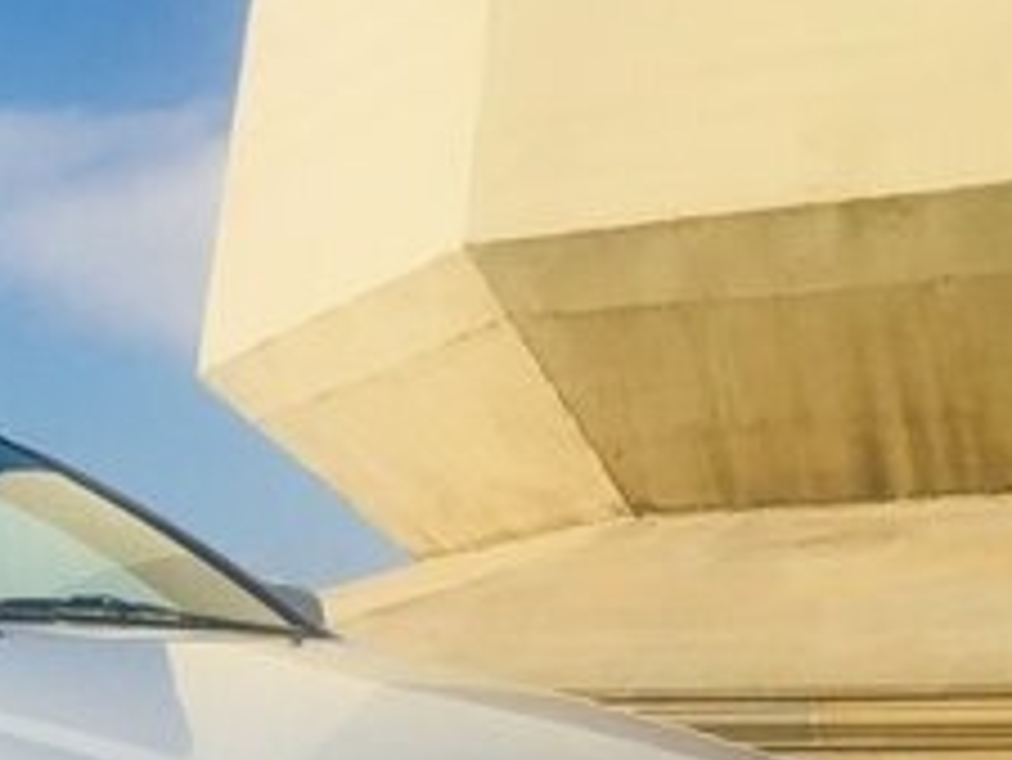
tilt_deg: -2.9
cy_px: 848
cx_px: -193
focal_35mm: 85
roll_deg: -0.2
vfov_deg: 16.8
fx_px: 2486
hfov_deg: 21.4
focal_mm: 4.15
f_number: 2.2
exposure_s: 1/3597
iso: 32
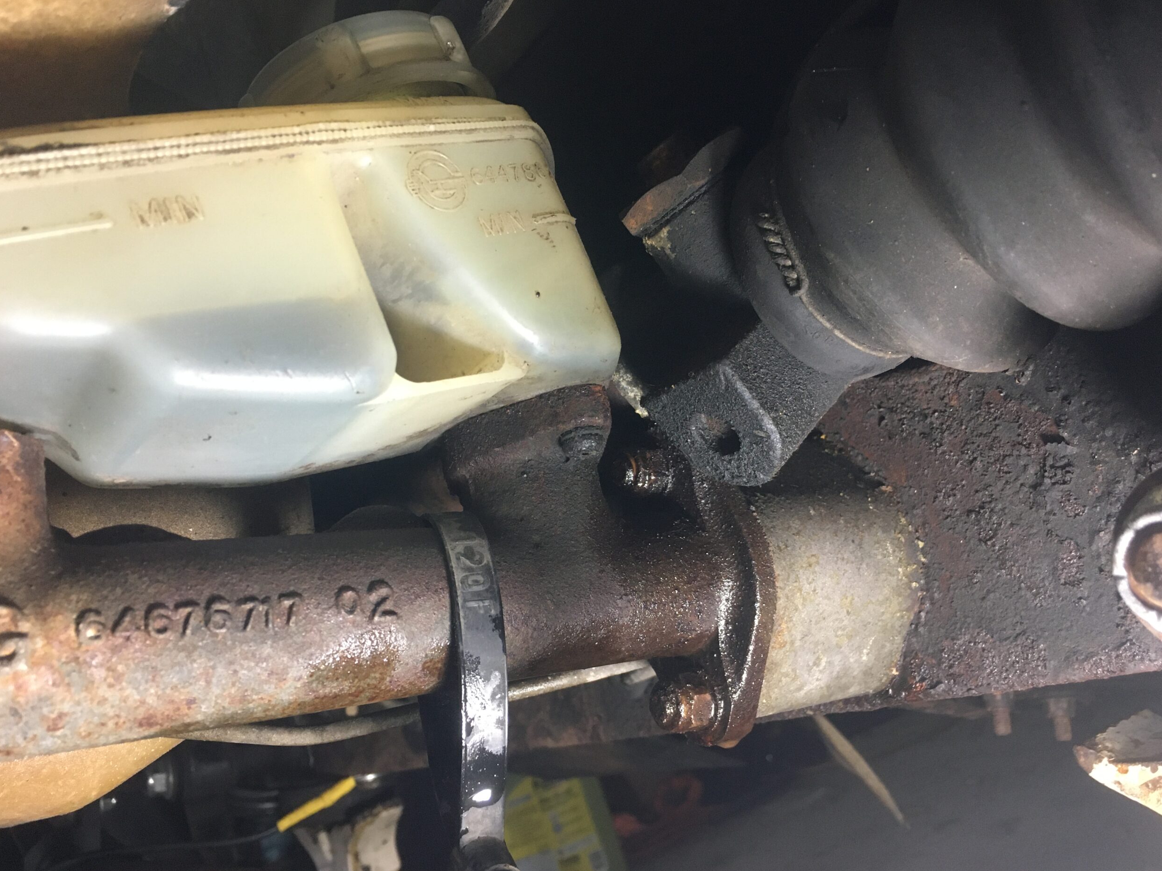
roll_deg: +18.1
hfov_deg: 60.0
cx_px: 592
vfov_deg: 46.8
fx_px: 1007
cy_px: 434
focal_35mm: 30
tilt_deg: +6.4
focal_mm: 4.15
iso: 125
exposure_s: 1/30
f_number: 2.2
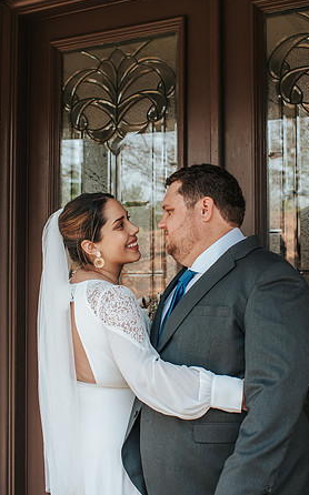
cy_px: 246
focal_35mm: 54
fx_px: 729
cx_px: 159
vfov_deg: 37.6
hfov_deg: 23.9
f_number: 3.5
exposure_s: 1/500
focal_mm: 35
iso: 500
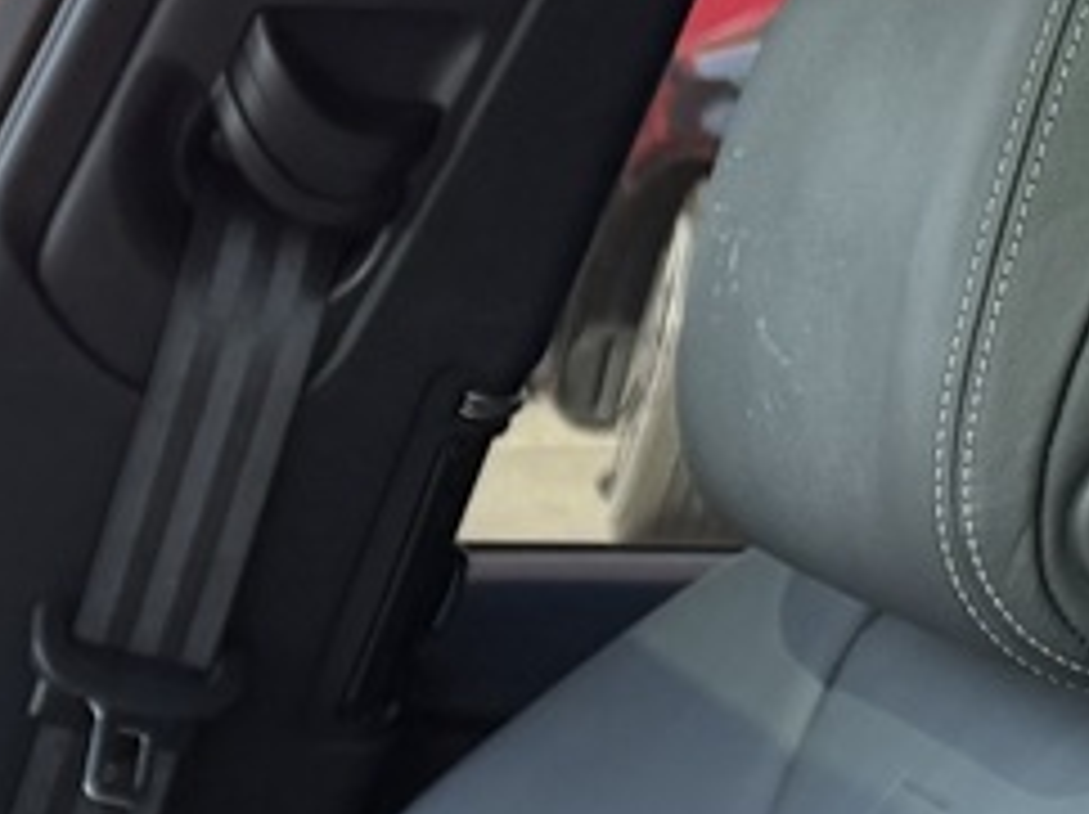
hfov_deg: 11.8
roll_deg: -2.6
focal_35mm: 143
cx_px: -1314
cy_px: 2186
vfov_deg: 9.0
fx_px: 4494
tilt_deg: -28.8
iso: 80
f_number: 1.78
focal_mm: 6.76
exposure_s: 1/524
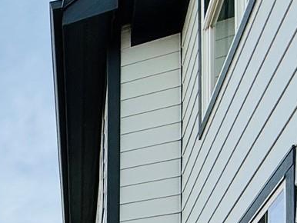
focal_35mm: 58
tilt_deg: +1.4
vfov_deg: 18.5
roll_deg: -1.8
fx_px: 498
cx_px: -166
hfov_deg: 24.5
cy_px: 423
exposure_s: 1/2165
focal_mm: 2.22
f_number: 2.2
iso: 50
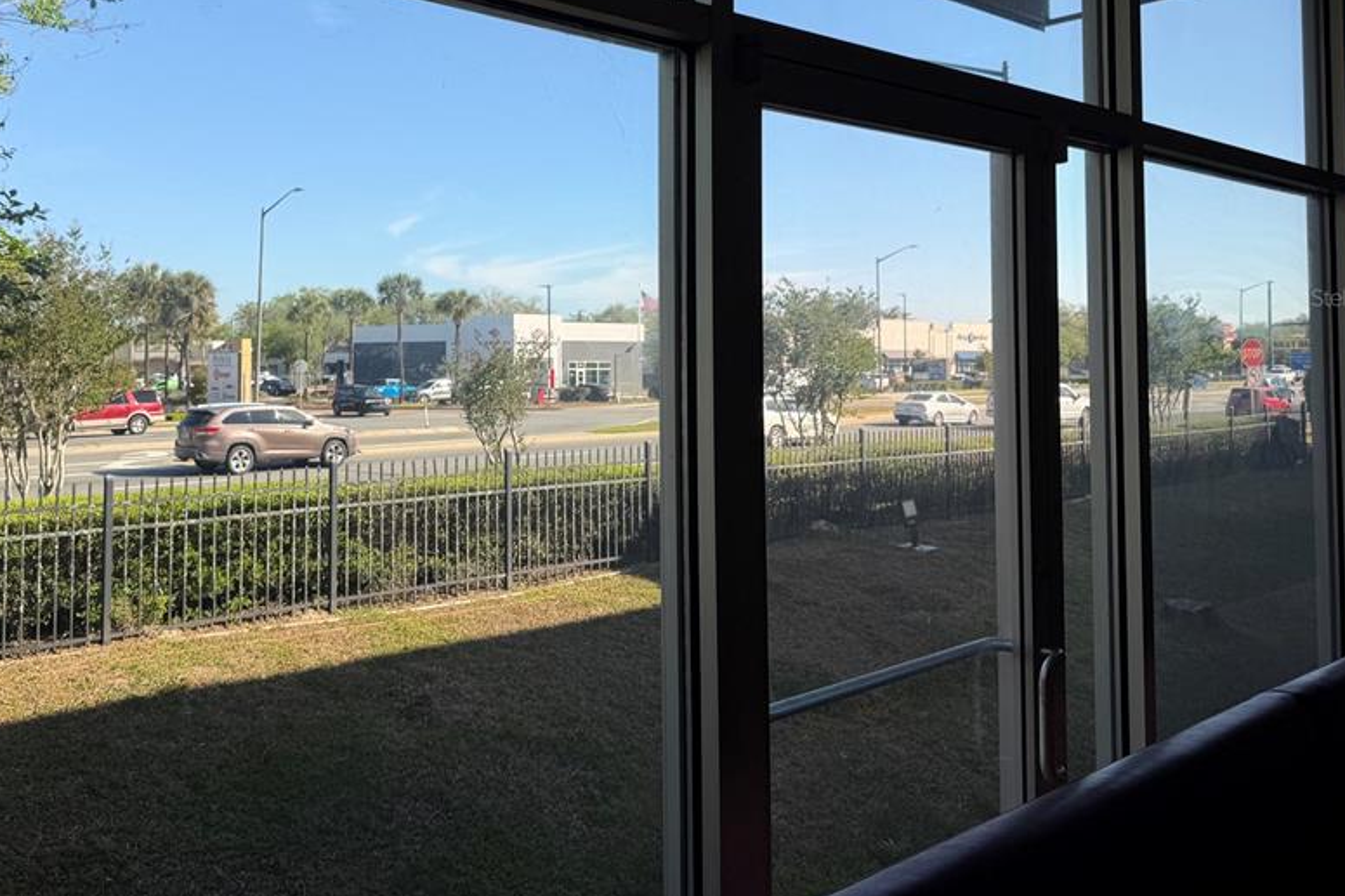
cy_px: 297
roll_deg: +0.5
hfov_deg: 56.7
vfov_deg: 39.5
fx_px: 1232
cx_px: 528
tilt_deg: +2.7
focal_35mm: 33
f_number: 1.78
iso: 80
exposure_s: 1/943
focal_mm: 6.76
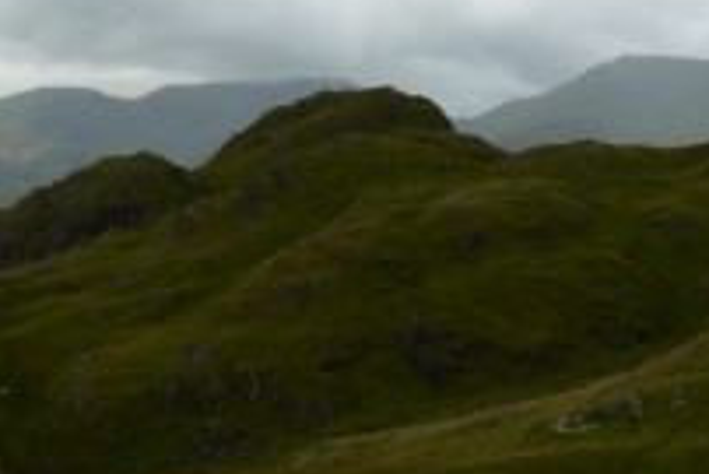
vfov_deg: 17.1
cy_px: 239
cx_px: 137
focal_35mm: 80
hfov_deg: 24.9
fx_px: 1577
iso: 80
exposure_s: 1/400
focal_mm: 6
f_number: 5.6
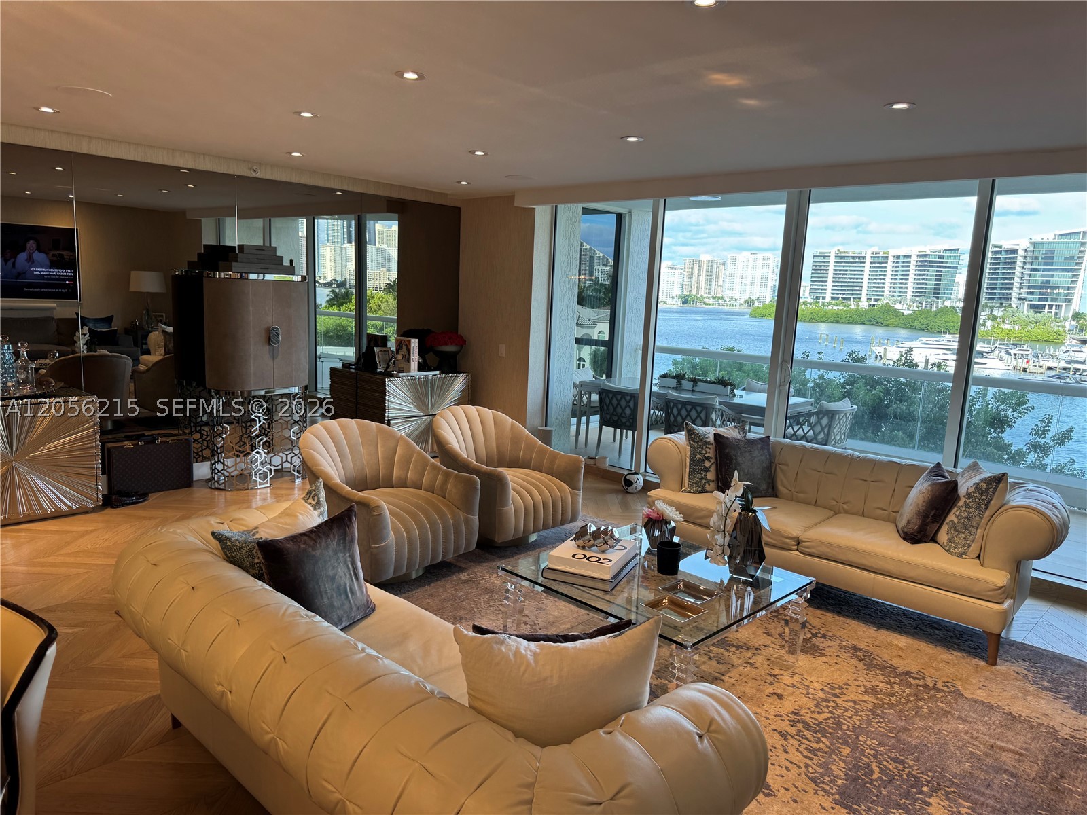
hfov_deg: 71.6
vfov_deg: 56.8
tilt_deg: -10.0
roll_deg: -3.9
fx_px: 754
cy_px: 408
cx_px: 544
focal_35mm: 24
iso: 64
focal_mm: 6.76
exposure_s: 1/120
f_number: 1.78
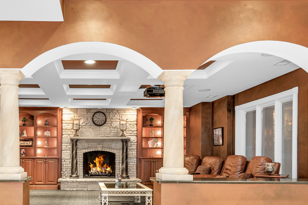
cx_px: 87
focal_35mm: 36
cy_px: 152
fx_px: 308
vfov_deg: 36.1
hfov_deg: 51.4
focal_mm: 24
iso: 400
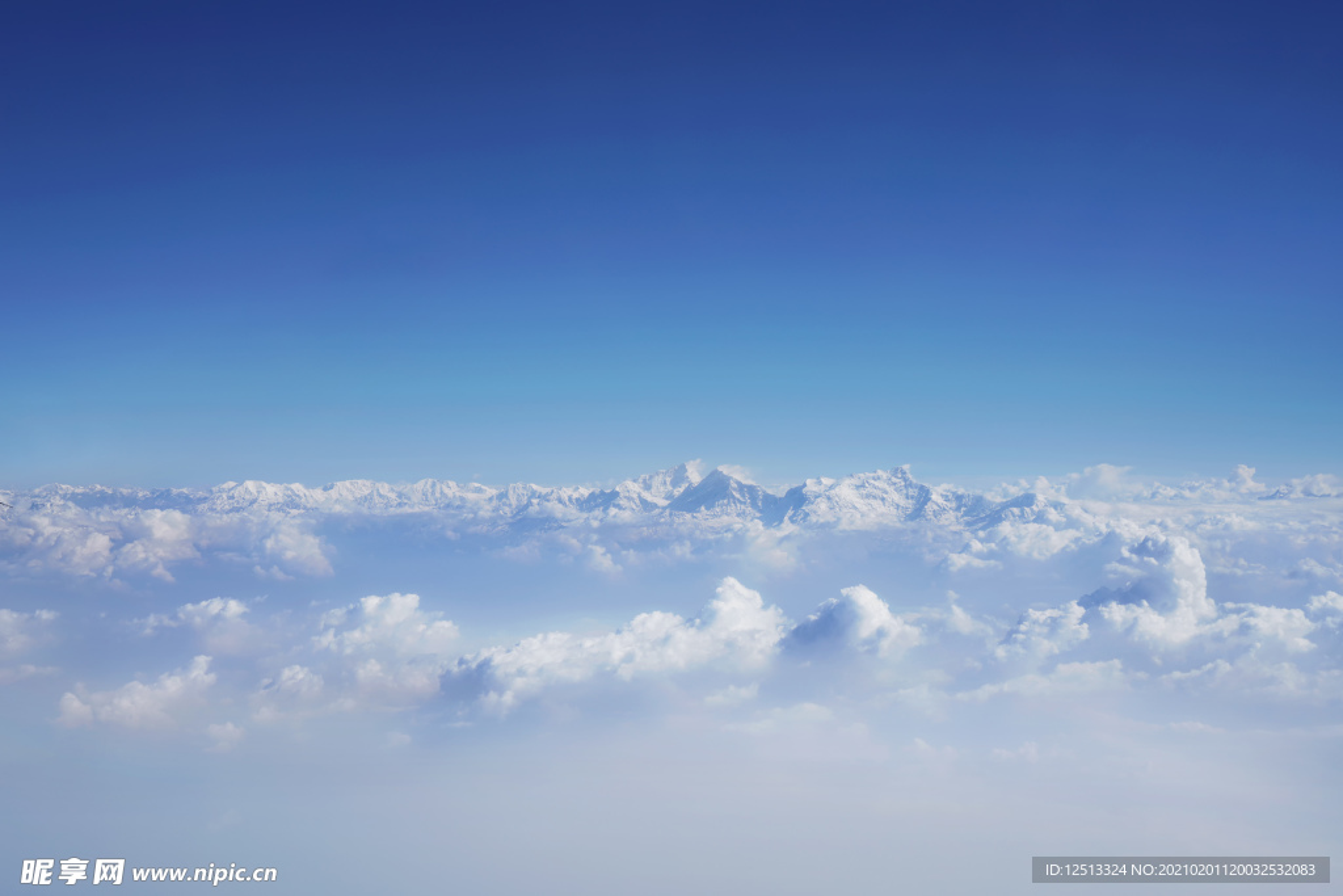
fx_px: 1306
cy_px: 448
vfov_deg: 37.9
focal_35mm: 35
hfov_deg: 54.4
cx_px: 672
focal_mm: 35
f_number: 10
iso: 100
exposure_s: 1/400
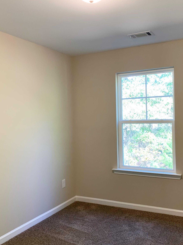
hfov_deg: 40.7
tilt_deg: -2.4
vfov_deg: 52.6
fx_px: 247
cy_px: 123
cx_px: 99
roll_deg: -0.2
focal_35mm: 35
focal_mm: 4.25
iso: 100
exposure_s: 1/60
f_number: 1.8
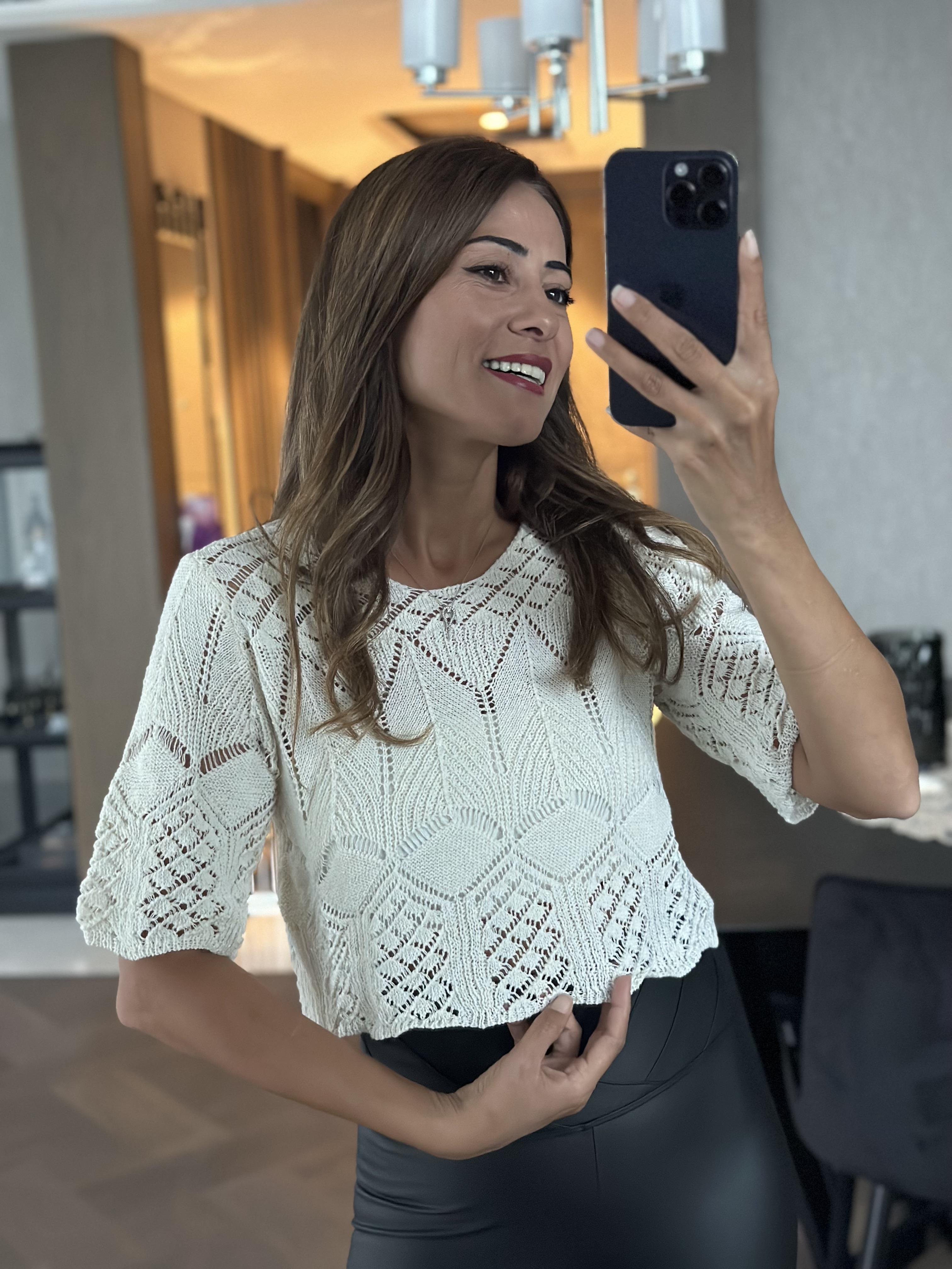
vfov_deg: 39.7
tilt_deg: -18.0
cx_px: 476
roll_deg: +5.4
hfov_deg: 30.3
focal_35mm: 48
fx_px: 1760
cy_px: 634
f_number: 1.78
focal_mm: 6.86
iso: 800
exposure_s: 1/35
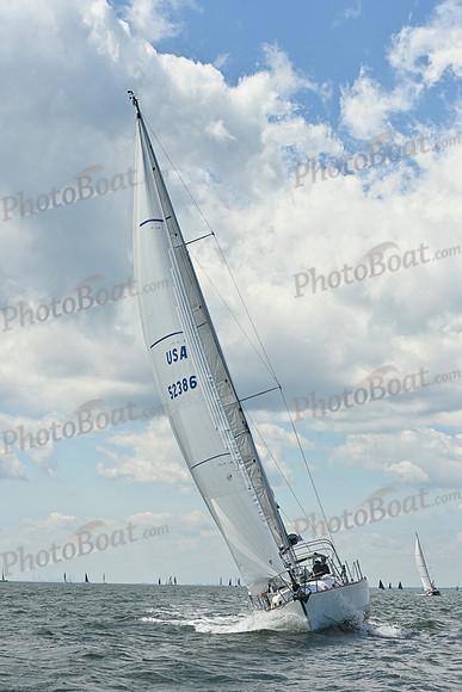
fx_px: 1347
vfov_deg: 28.8
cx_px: 231
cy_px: 346
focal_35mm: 70
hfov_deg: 19.5
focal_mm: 70
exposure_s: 1/1250
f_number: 9
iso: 250
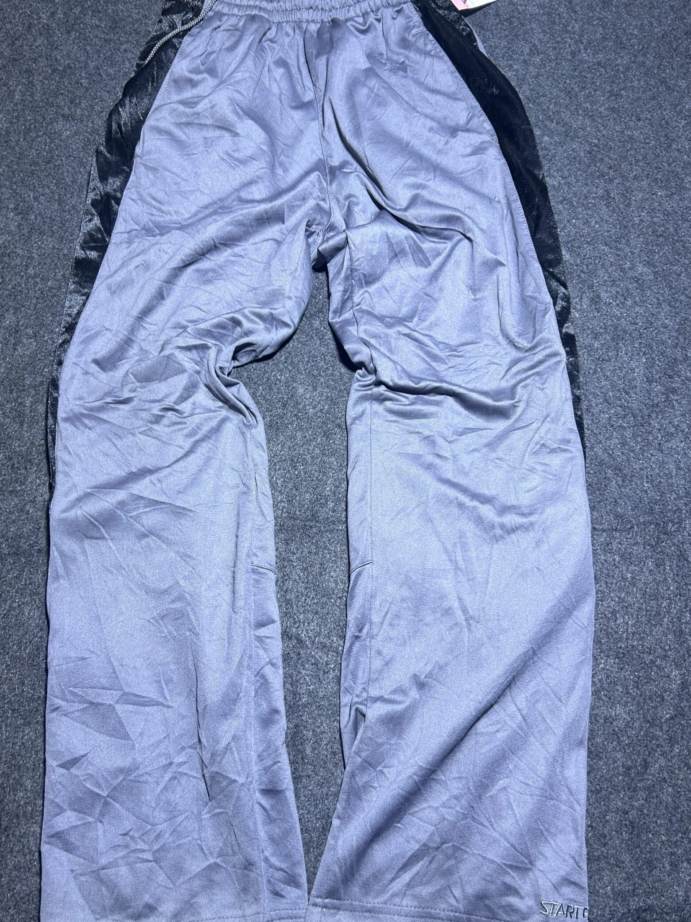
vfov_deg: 56.8
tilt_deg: -52.2
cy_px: 474
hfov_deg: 44.1
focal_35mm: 32
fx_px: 852
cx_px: 326
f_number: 1.5
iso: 80
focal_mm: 5.7
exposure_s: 1/50
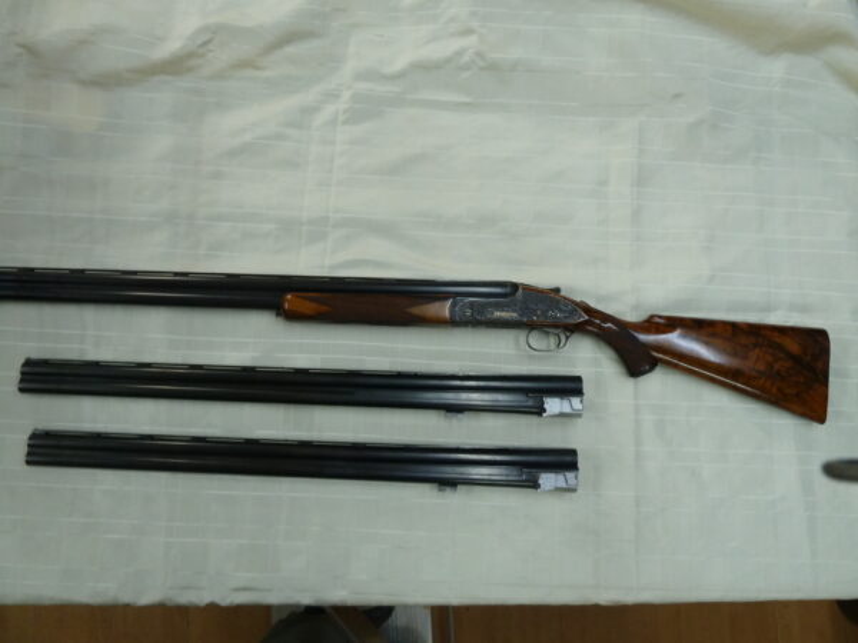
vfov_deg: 54.9
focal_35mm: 25
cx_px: 429
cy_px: 322
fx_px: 620
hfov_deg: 69.4
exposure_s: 1/30
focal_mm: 4.1
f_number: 3.3
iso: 200
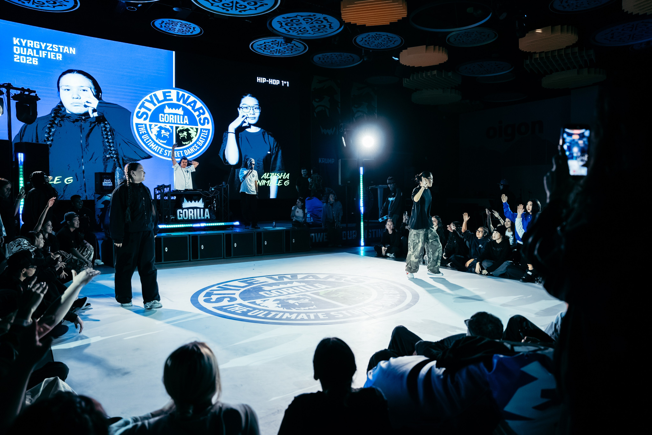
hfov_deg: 73.7
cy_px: 218
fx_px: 435
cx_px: 326
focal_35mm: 24
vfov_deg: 53.1
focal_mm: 24
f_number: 2.8
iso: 3200
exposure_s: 1/800
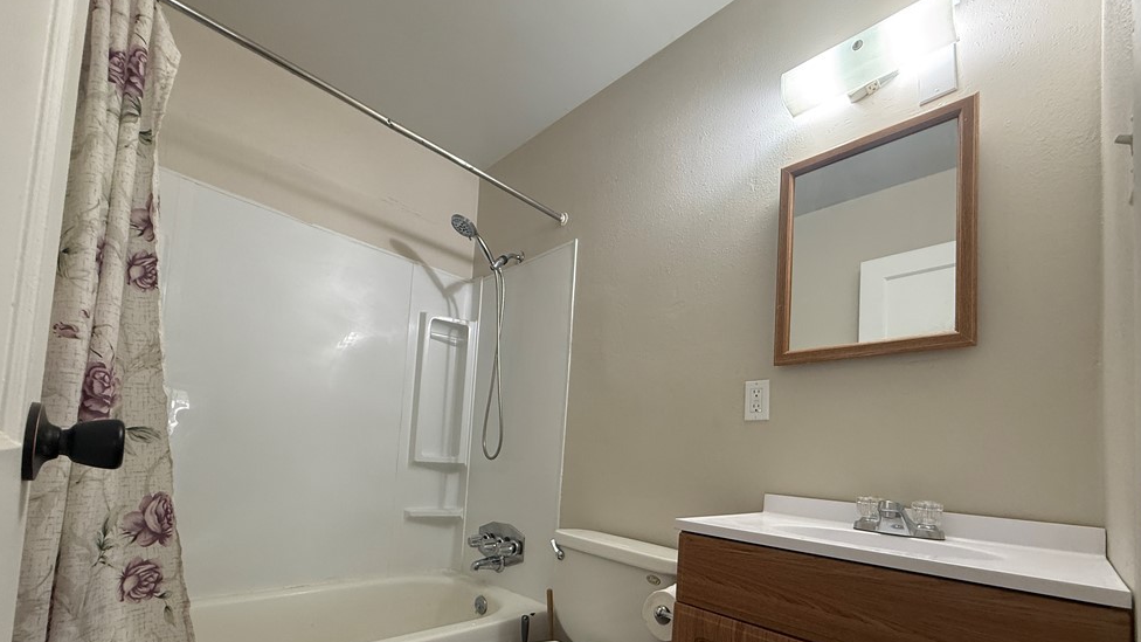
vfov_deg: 65.1
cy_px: 435
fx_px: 484
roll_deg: -4.1
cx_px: 554
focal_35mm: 16
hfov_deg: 99.3
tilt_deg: +3.6
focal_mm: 2.22
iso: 200
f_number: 2.2
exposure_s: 1/60
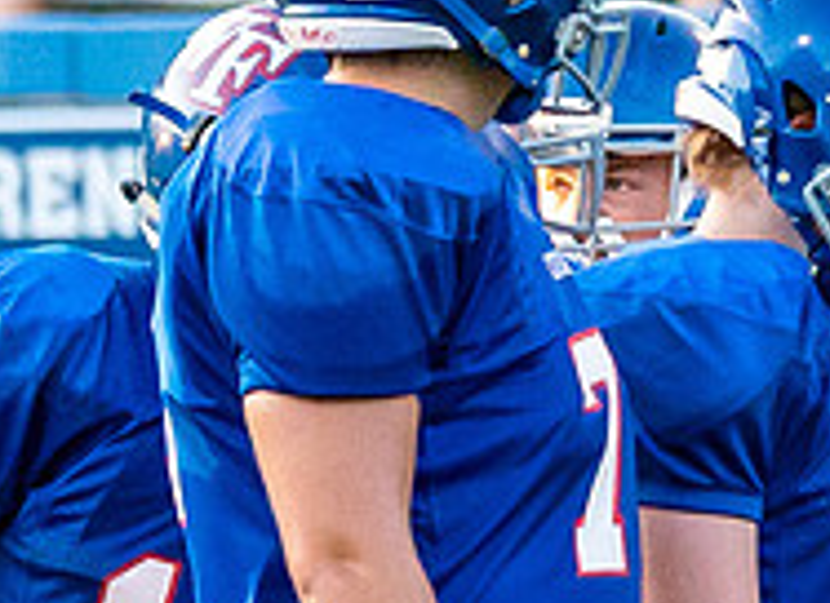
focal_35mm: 1669
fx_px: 39586
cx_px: 1042
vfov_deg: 0.9
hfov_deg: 1.2
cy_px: 468
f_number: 5.6
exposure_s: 1/1000
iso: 3200
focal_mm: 190
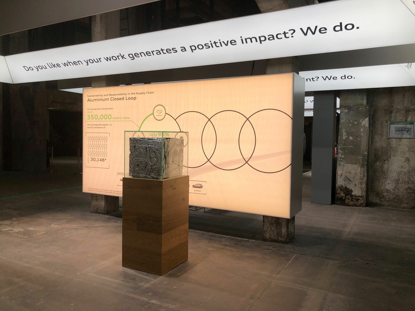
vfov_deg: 49.7
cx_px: 208
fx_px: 336
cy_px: 156
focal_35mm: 28
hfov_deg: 63.4
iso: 20
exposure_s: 1/361
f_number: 1.8
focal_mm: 4
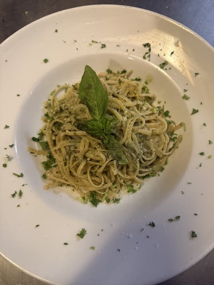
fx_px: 198
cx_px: 107
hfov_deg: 56.8
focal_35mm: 24
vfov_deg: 71.6
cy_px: 142
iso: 500
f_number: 1.78
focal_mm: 6.76
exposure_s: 1/60
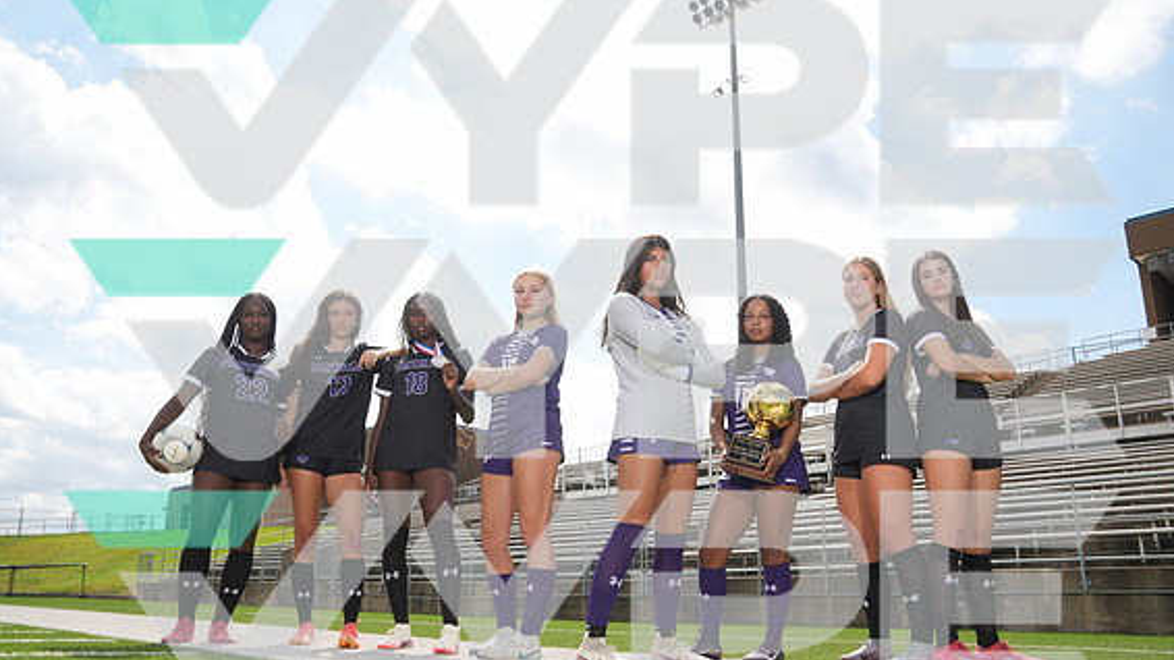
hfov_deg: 66.1
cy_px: 350
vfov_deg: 40.1
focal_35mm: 29
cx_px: 597
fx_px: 903
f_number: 9
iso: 125
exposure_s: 1/200
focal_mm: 27
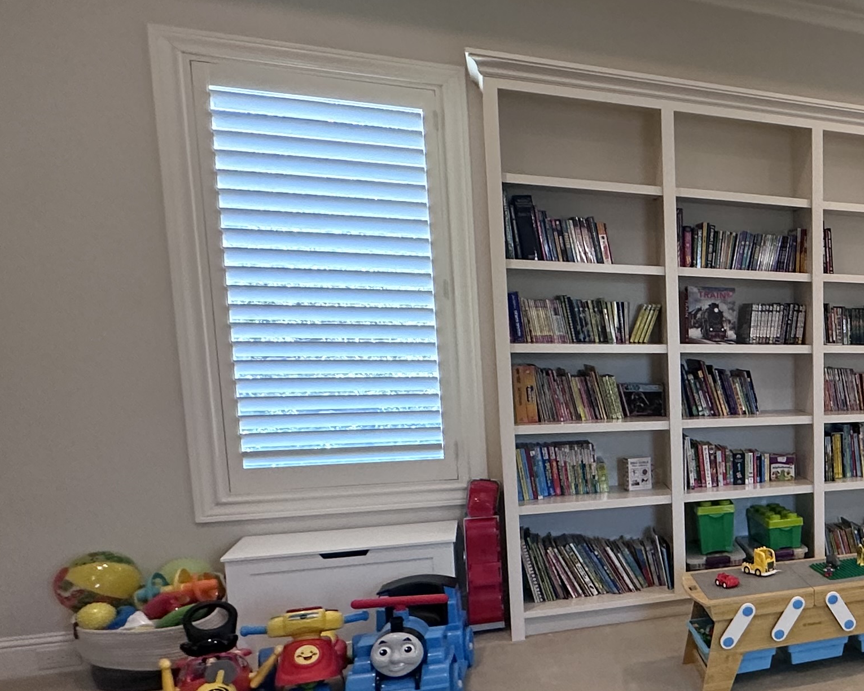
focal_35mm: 36
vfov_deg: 40.8
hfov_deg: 38.2
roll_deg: -1.2
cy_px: 441
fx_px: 920
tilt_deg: -7.0
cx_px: 1023
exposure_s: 1/120
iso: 250
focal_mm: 2.22
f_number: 2.2
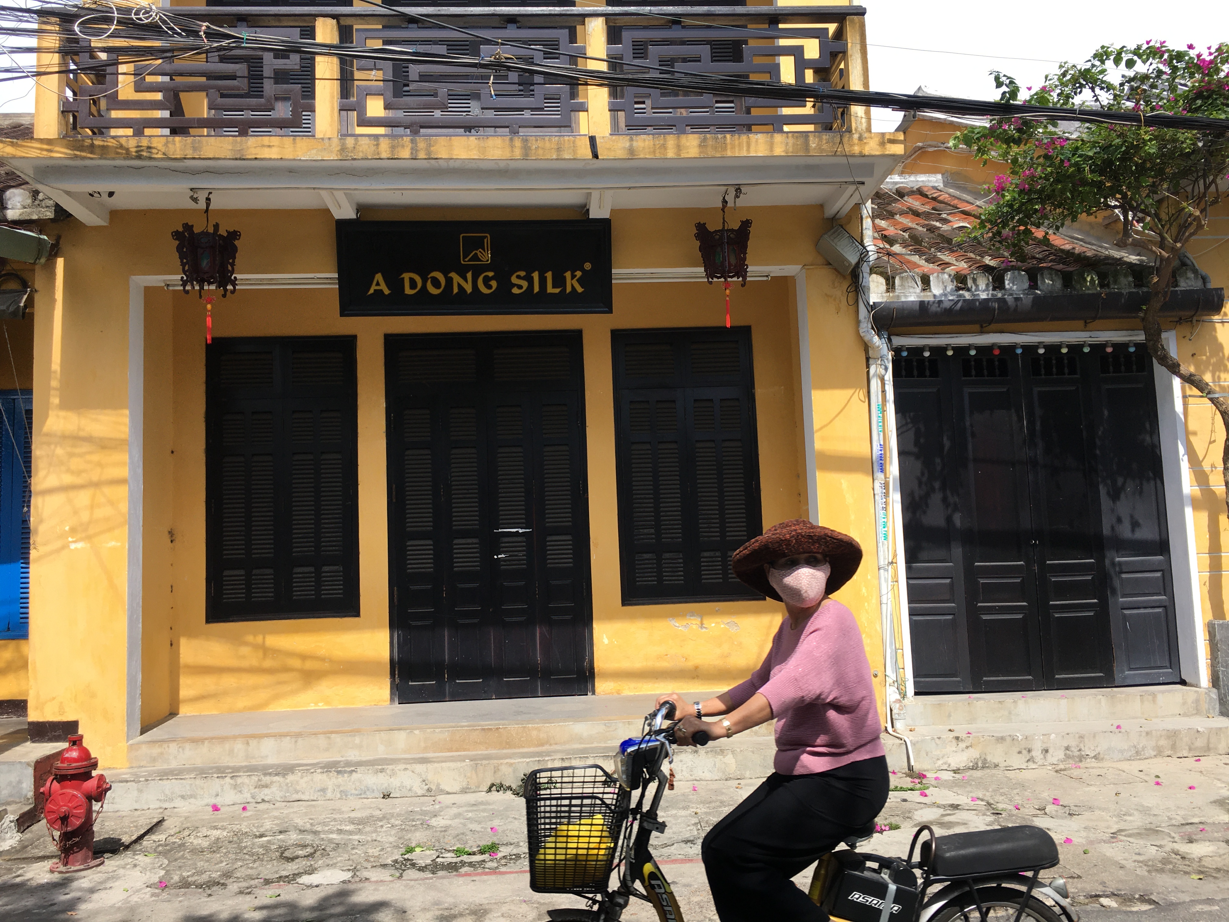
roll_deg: +1.5
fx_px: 1030
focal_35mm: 29
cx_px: 614
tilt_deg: +5.9
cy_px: 461
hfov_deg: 61.7
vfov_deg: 48.2
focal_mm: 4.15
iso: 25
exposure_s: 1/950
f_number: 2.2
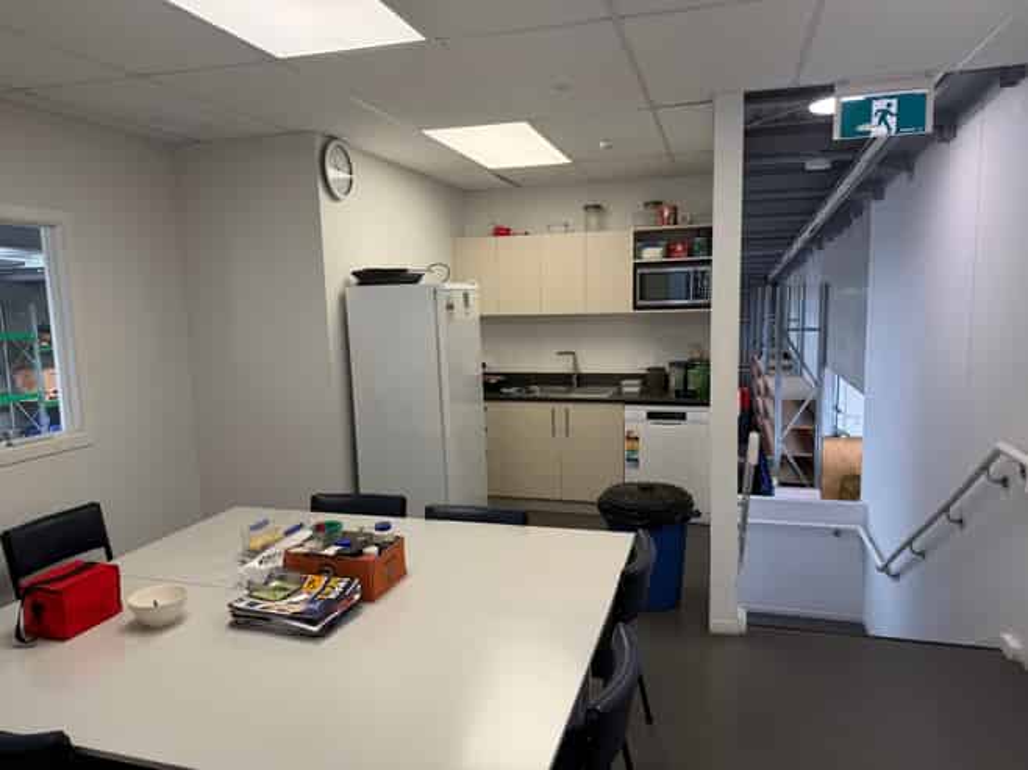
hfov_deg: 71.6
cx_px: 514
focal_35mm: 24
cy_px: 385
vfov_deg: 56.8
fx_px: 712
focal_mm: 6.76
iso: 64
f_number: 1.78
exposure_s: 1/100
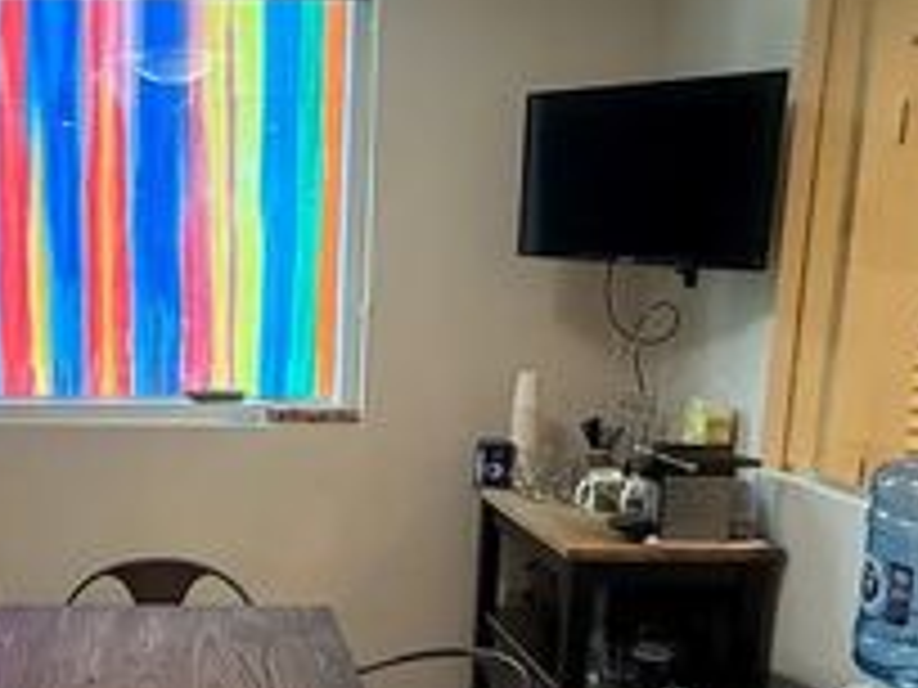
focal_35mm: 44
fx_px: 1167
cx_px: 171
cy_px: 468
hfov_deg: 41.0
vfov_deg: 32.6
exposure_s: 1/60
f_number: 2.2
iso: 200
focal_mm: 2.22
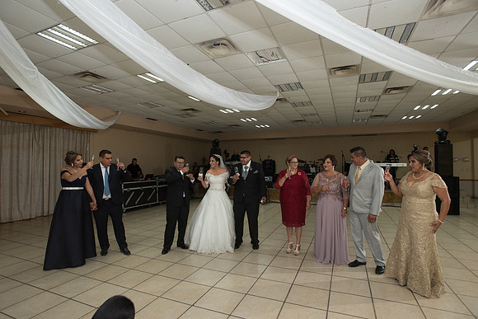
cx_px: 239
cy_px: 160
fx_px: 252
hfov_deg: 86.9
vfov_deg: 64.6
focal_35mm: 19
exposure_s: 1/100
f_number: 3.5
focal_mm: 19
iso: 1600
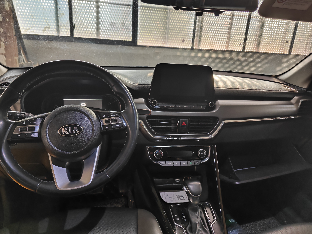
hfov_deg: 73.9
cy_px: 117
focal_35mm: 23
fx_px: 207
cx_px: 156
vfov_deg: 58.9
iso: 1600
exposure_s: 1/100
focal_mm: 5.43
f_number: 1.8
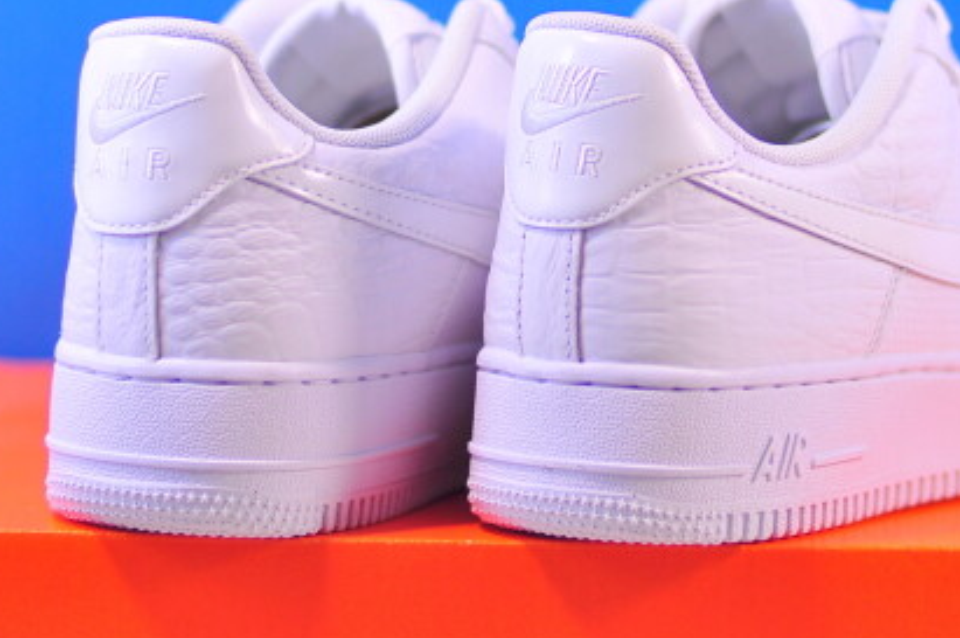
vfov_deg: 9.3
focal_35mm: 146
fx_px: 3889
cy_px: 39
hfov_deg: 14.1
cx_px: 600
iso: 250
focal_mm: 50
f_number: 2
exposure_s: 1/320
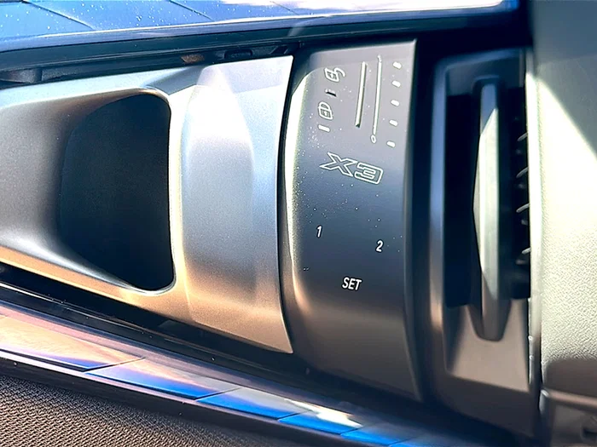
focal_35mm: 40
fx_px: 690
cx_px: 298
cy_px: 224
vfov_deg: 36.0
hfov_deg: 46.8
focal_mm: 6.86
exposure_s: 1/192
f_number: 1.78
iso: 64
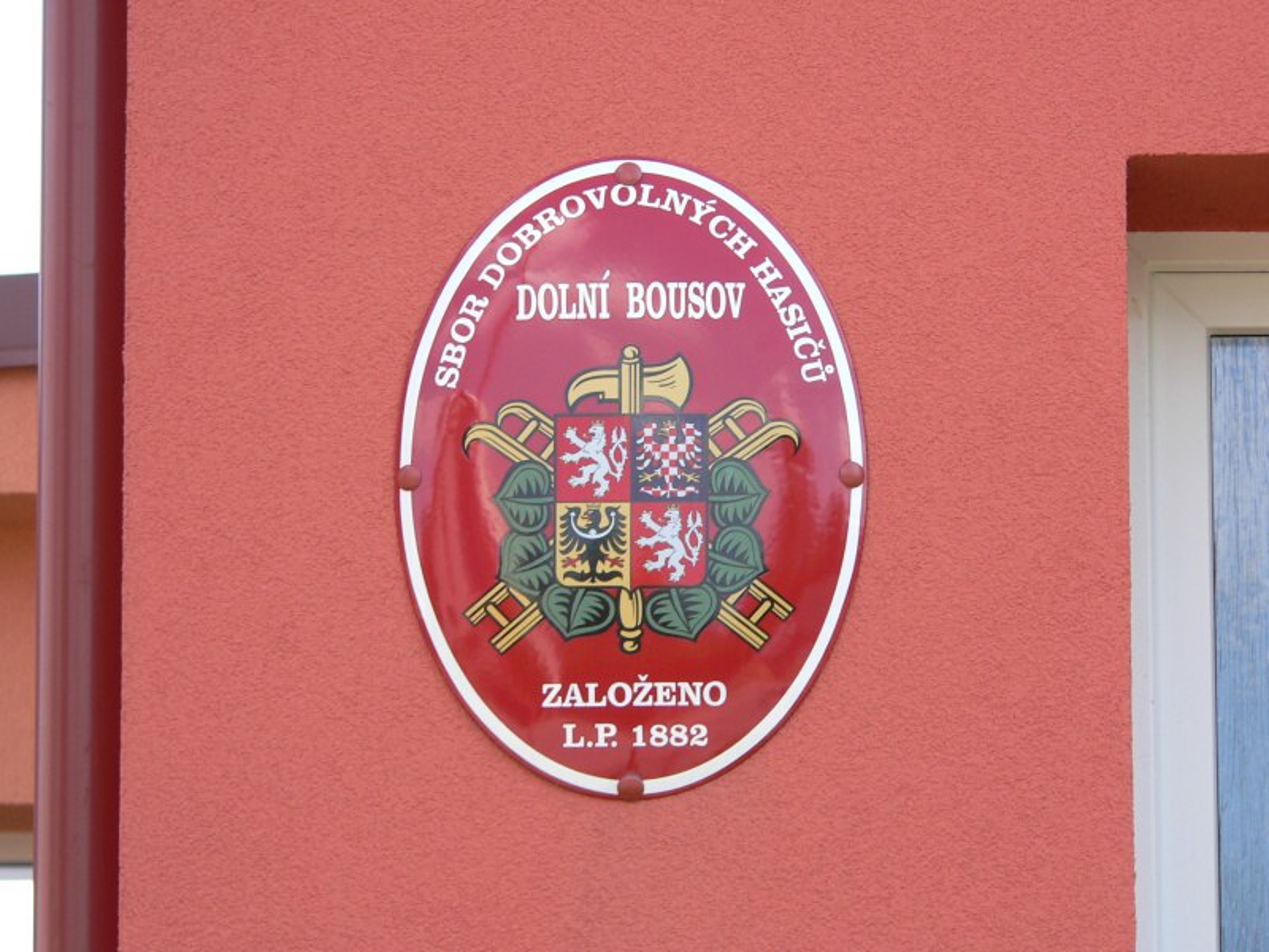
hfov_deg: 10.1
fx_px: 7185
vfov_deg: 7.6
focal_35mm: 196
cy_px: 476
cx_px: 634
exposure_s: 1/125
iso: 80
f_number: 4
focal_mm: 32.6
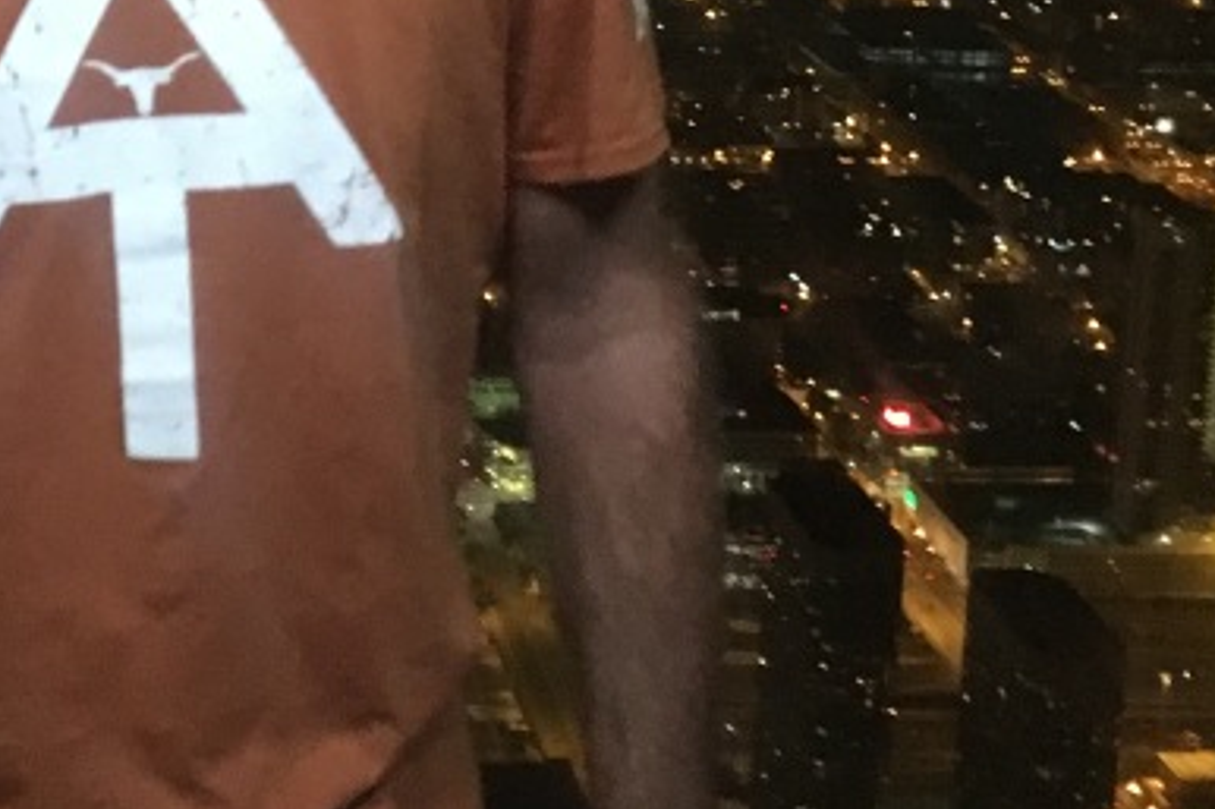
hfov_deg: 24.6
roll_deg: -0.9
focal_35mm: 80
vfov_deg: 16.2
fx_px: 2699
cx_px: 94
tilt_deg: -10.1
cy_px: -236
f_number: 2.2
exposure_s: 1/15
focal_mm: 4.15
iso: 320
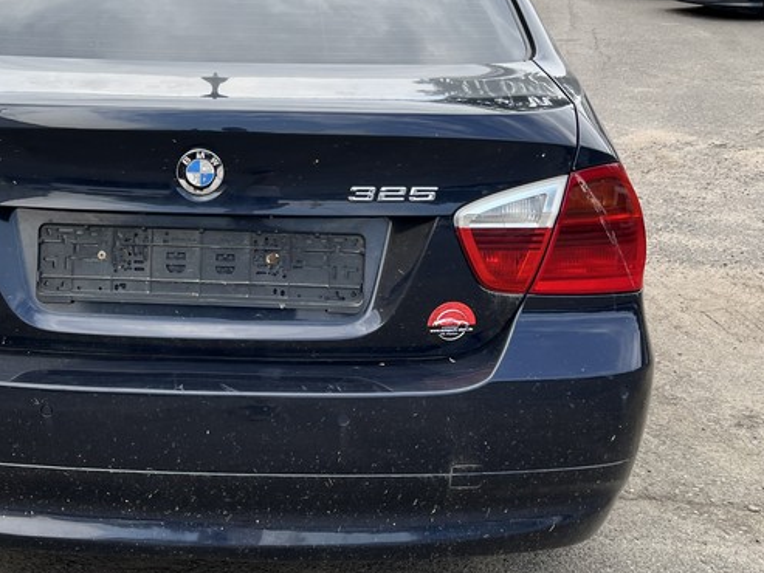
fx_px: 1192
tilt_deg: -13.4
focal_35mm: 54
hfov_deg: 34.8
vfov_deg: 27.0
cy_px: 223
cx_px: 197
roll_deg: +1.6
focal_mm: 5.7
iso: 50
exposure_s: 1/932
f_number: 1.5
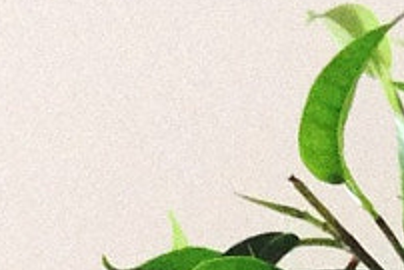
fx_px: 3055
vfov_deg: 4.9
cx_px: 182
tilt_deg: +23.8
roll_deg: +1.3
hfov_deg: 7.6
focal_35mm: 272
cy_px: -446
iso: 200
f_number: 2.4
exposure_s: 1/20
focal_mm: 4.12
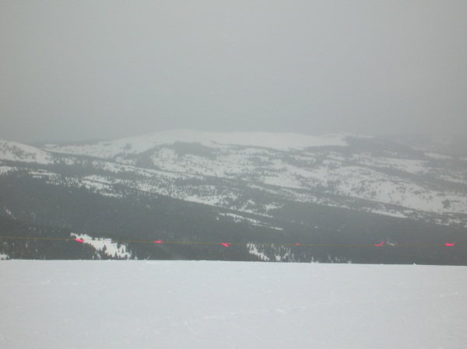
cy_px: 174
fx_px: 1415
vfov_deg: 14.1
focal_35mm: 105
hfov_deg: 18.7
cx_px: 234
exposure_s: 1/668
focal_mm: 17.4
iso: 50
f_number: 4.9
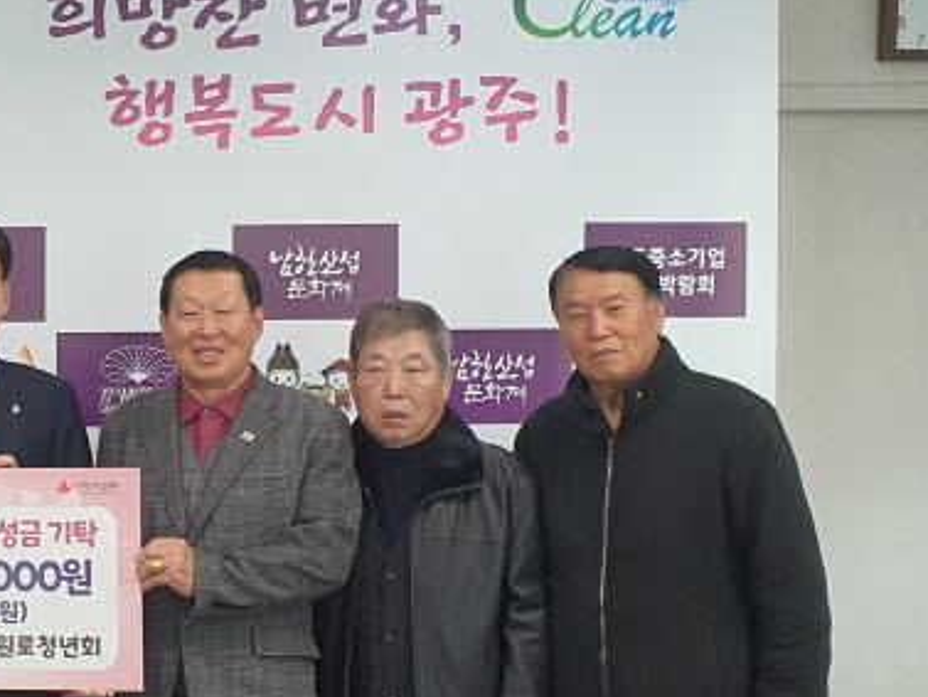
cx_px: -101
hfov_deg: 26.0
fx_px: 1850
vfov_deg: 21.3
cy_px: 406
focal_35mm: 69
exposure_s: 1/120
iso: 160
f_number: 2.4
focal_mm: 4.3
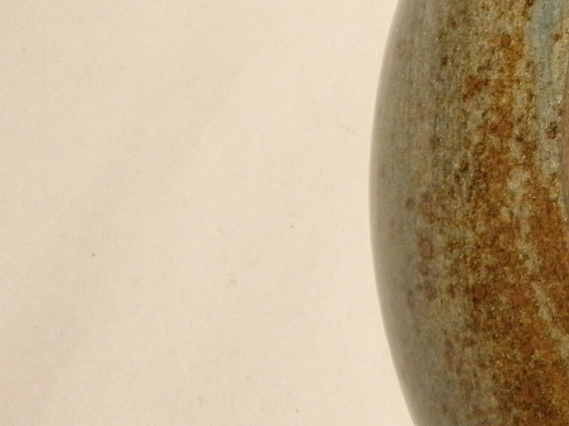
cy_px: 47
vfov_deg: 8.5
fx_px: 2876
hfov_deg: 10.8
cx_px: 908
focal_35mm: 175
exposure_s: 1/40
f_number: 4.1
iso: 200
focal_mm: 9.7
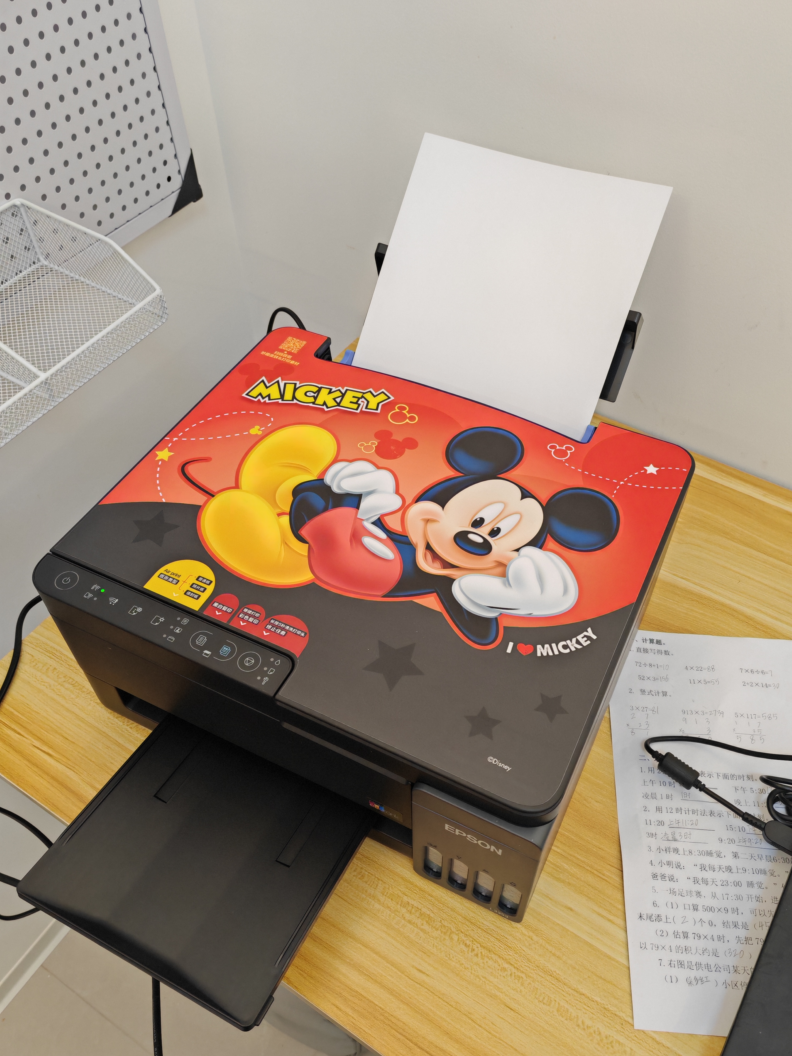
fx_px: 854
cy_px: 534
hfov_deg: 49.7
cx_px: 410
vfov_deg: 63.4
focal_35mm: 28
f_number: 1.95
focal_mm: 5.52
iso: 250
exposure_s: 1/50
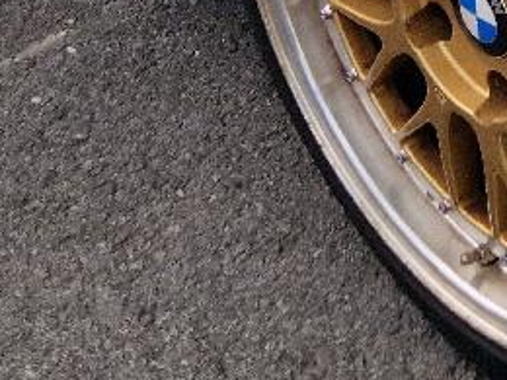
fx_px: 2329
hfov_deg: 12.0
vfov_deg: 8.4
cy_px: -612
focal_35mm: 159
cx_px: 718
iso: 50
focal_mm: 5.4
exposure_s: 1/1250
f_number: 1.8
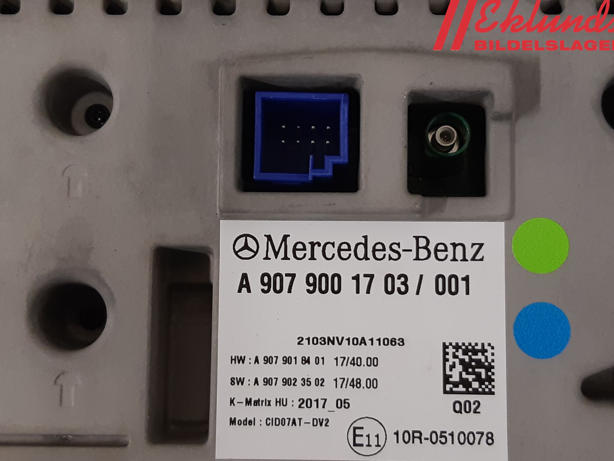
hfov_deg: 65.3
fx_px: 479
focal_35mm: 27
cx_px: 305
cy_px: 237
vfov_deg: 51.3
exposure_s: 1/50
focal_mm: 3.93
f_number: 1.7
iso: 125
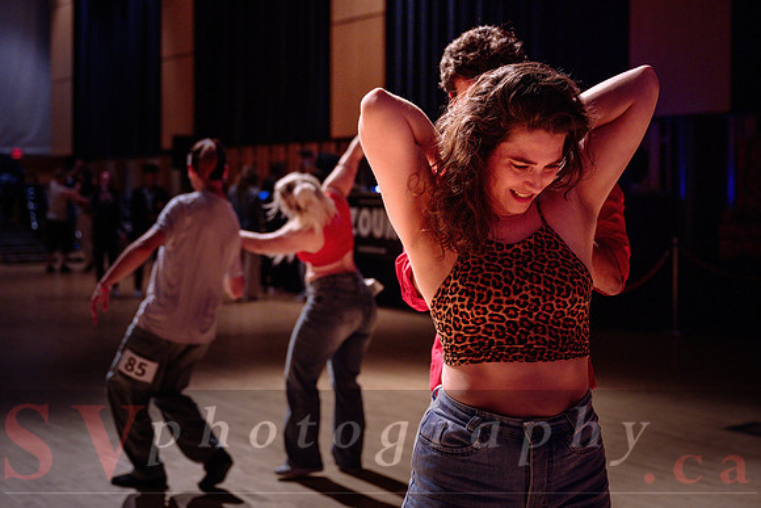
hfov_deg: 38.9
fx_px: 1078
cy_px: 200
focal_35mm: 51
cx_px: 380
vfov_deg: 26.4
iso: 1600
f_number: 2.8
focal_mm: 42
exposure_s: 1/200
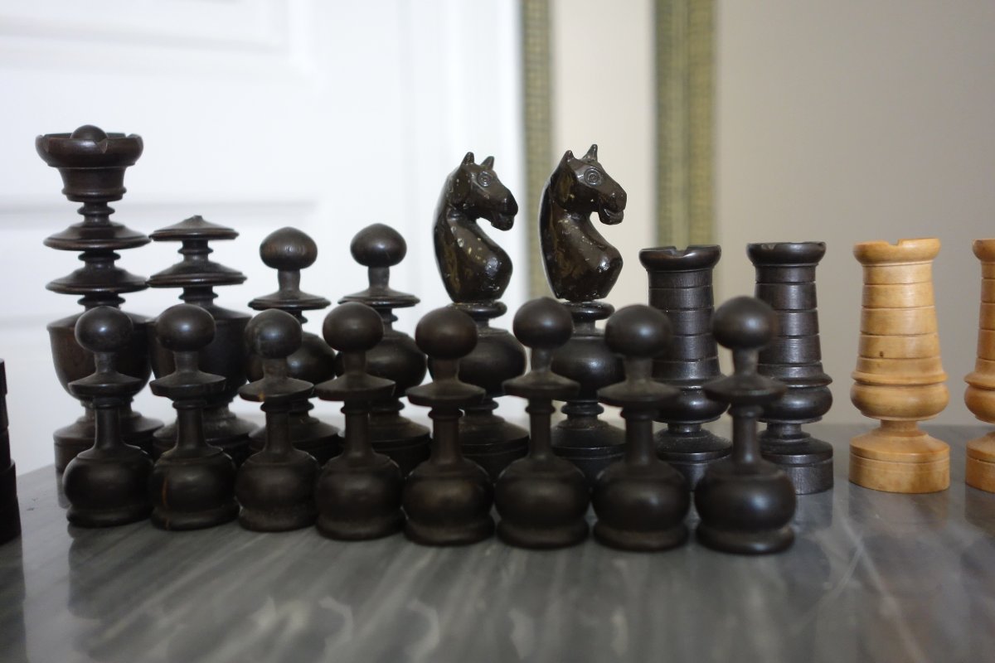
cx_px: 498
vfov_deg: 37.9
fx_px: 967
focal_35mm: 35
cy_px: 332
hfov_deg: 54.4
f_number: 2.8
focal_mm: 12.94
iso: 800
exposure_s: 1/20
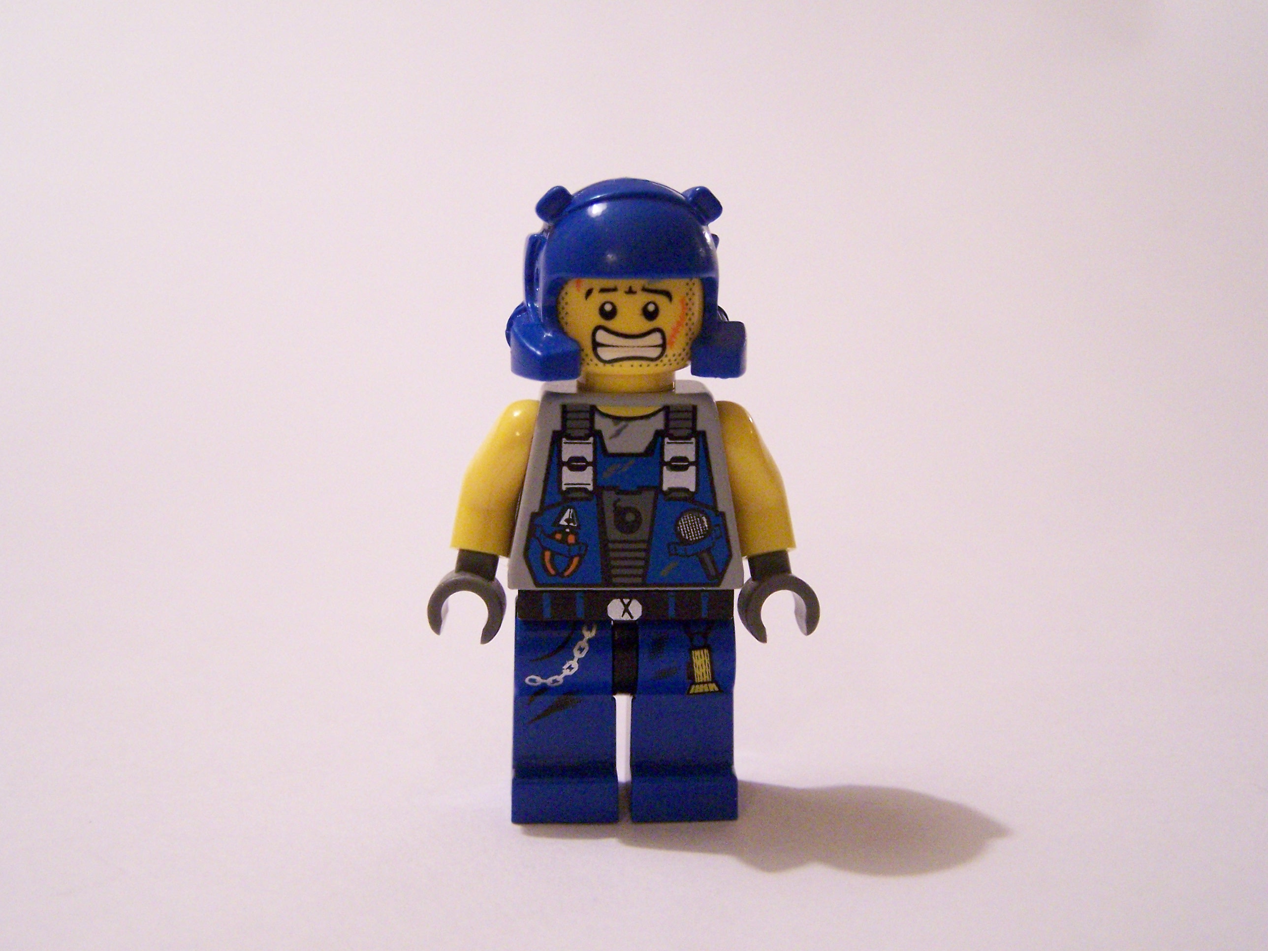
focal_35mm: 48
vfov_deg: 30.3
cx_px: 634
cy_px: 476
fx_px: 1758
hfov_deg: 39.7
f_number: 3
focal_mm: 8
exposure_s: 1/15
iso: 400
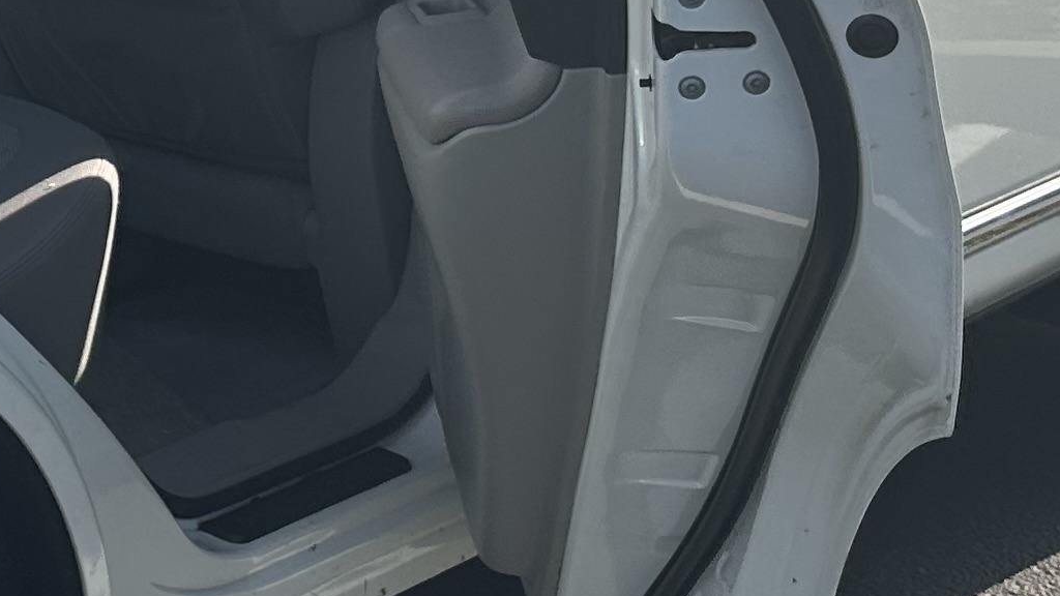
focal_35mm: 103
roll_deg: +3.5
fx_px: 2895
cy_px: -19
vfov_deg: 11.6
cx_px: -231
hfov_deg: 19.5
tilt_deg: -10.6
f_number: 1.78
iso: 80
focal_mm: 6.86
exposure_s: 1/2882
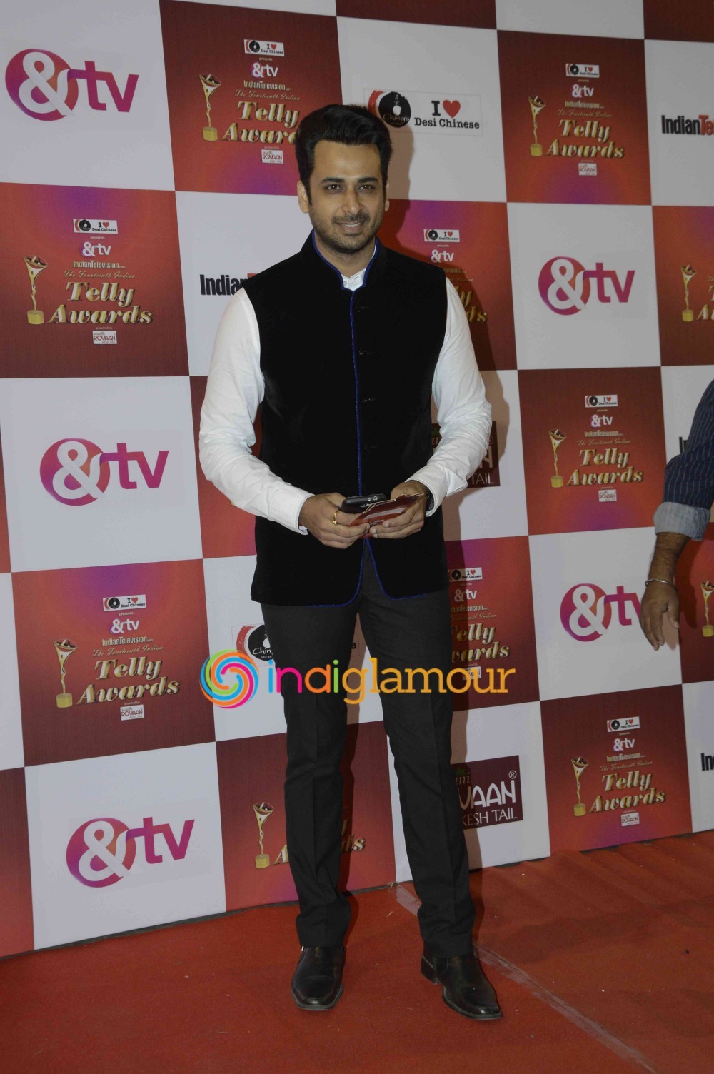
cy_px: 537
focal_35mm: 52
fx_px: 1565
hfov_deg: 25.7
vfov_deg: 37.9
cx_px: 357
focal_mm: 35
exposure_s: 1/160
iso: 800
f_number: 8
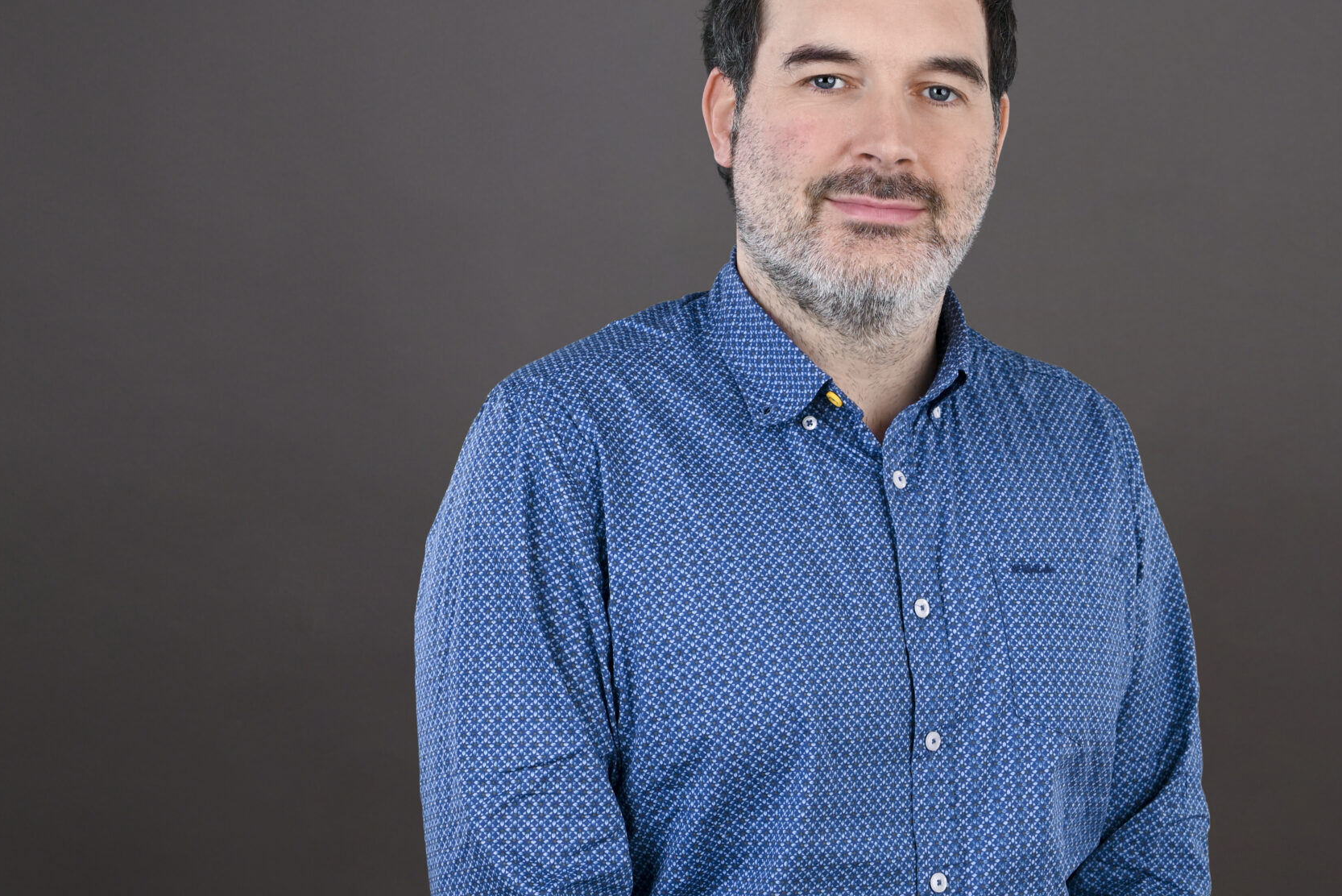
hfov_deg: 31.8
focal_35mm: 63
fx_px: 2349
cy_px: 373
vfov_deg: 21.6
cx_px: 830
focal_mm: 41
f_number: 8
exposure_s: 1/160
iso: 100
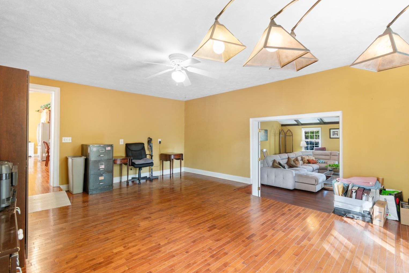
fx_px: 182
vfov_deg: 73.8
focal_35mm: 16
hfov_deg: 96.6
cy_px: 134
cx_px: 217
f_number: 4.5
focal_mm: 10
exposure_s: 1/5
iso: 100
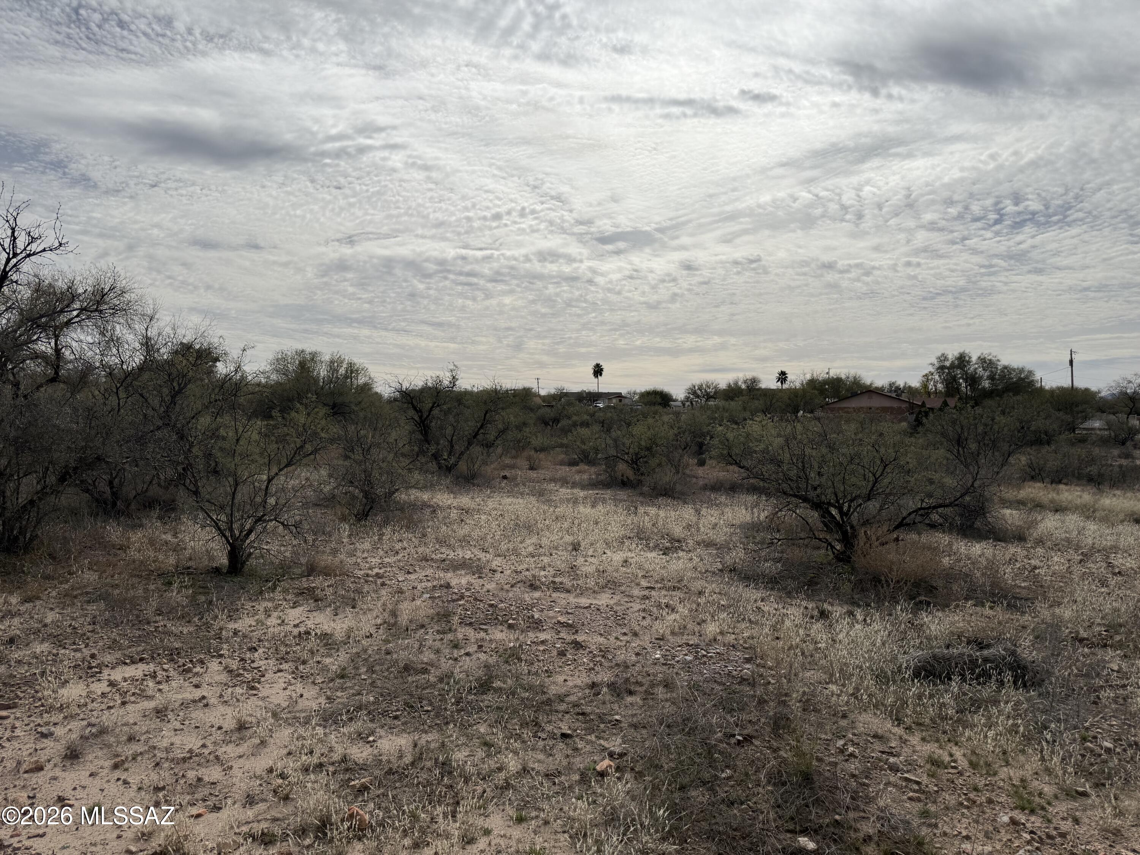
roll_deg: +0.0
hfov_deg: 71.6
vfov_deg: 56.8
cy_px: 428
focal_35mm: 24
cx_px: 570
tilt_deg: -0.2
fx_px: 790
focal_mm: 6.76
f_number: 1.78
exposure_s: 1/17544
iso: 64
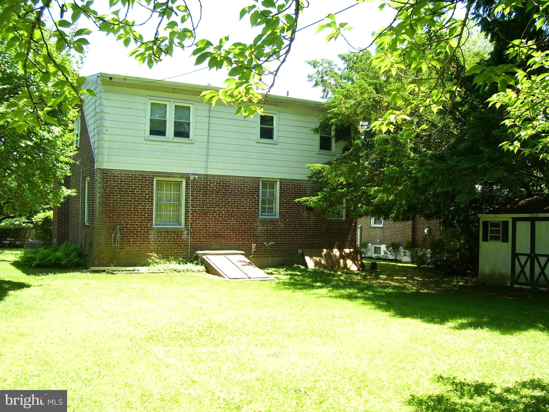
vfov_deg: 41.8
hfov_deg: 53.9
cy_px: 206
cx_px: 274
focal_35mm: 34
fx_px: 539
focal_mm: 5.6
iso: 80
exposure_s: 1/250
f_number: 2.7
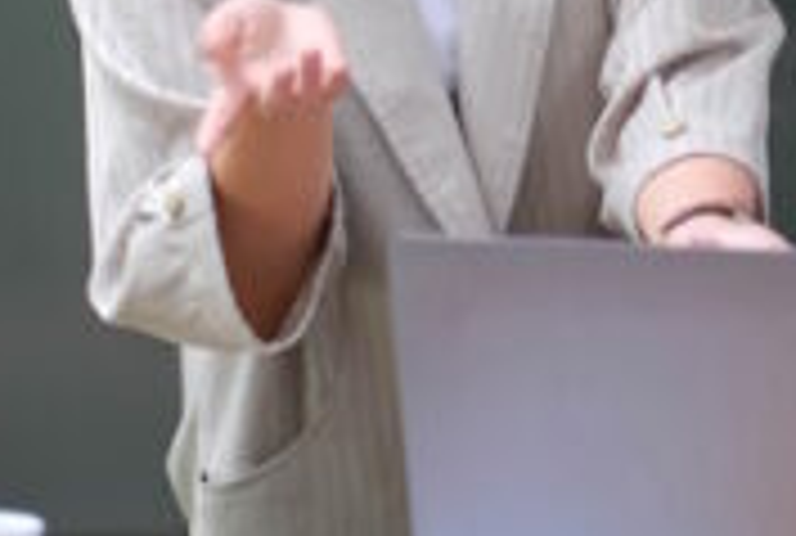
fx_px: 5653
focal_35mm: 255
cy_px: -77
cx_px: 929
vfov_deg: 5.4
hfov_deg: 8.0
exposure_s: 1/500
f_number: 1.2
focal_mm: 56
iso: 160
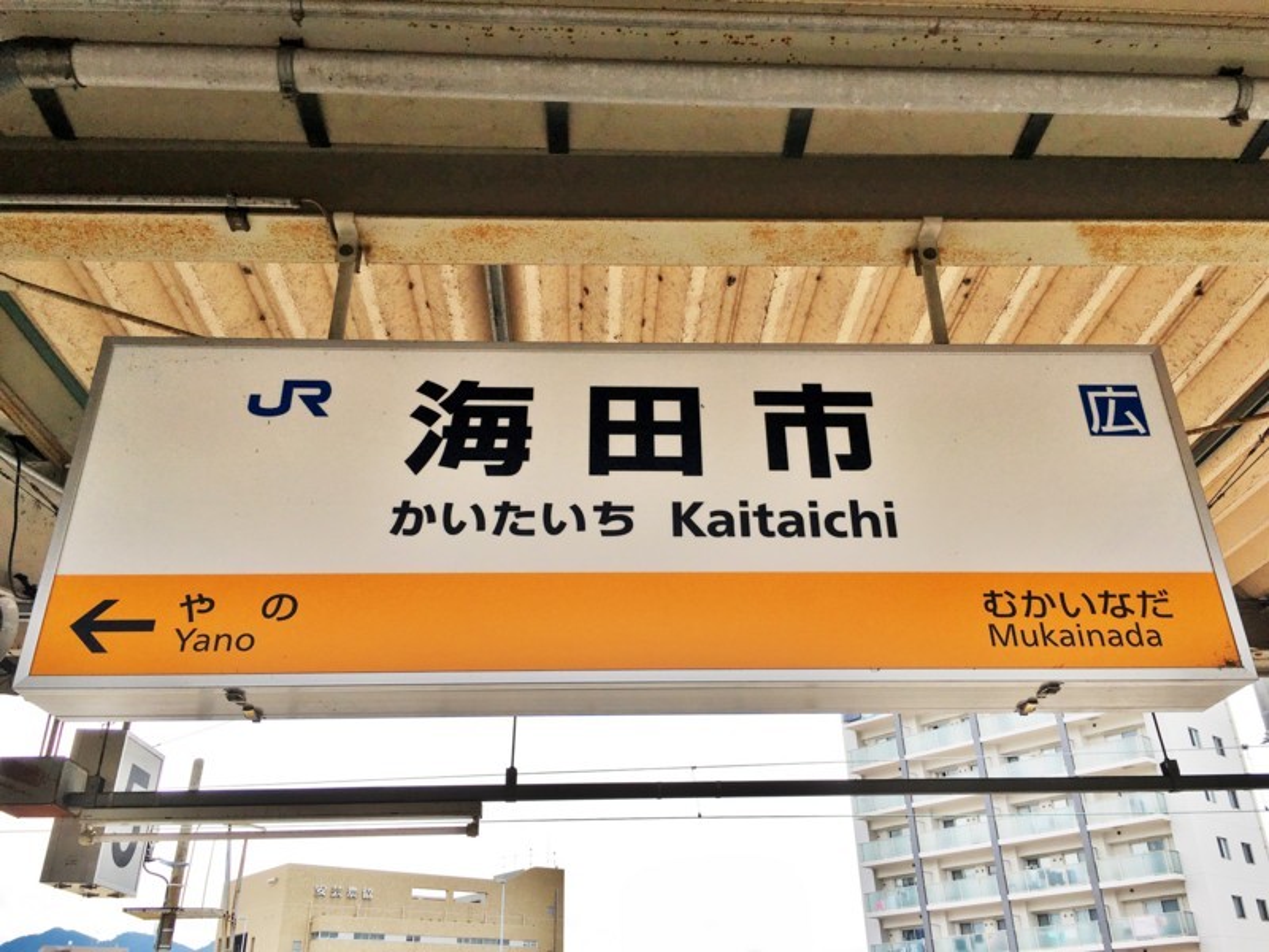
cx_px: 634
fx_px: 1063
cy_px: 476
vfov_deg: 48.2
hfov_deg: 61.7
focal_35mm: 29
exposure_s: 1/430
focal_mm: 4.15
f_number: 2.2
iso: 25
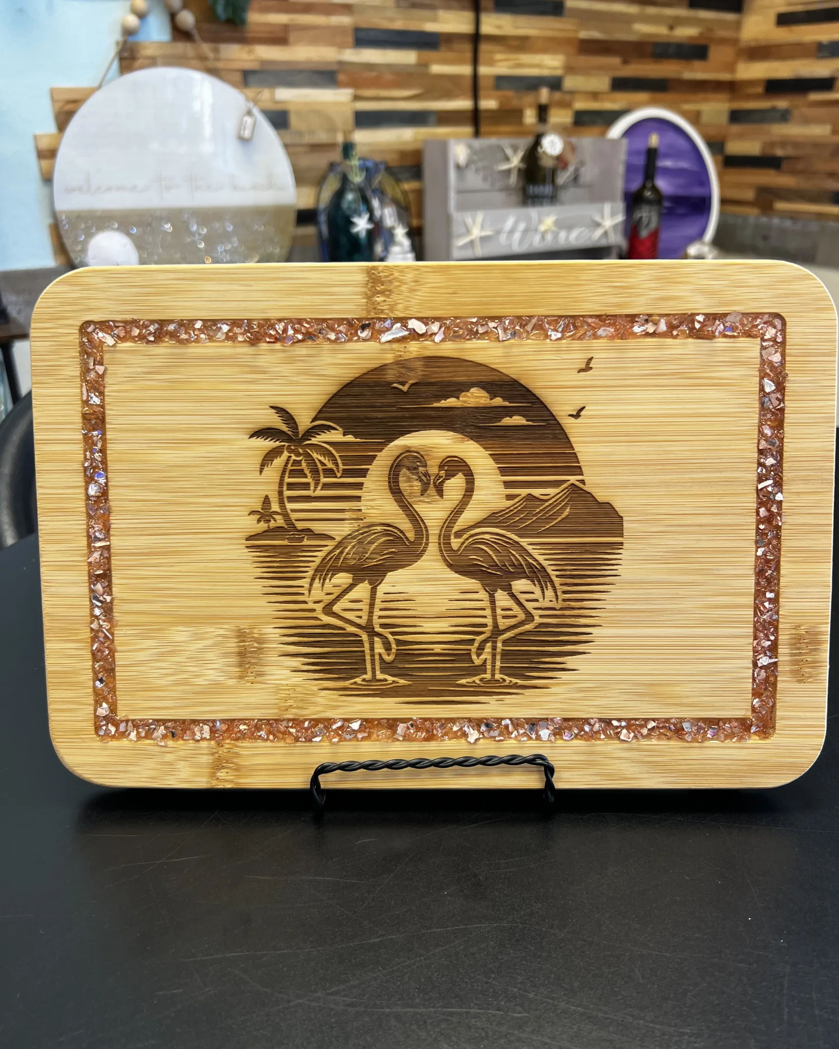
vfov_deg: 62.2
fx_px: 869
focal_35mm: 28
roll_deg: +0.8
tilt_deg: -24.1
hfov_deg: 51.5
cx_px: 428
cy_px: 530
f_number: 1.5
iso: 80
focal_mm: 5.7
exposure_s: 1/60
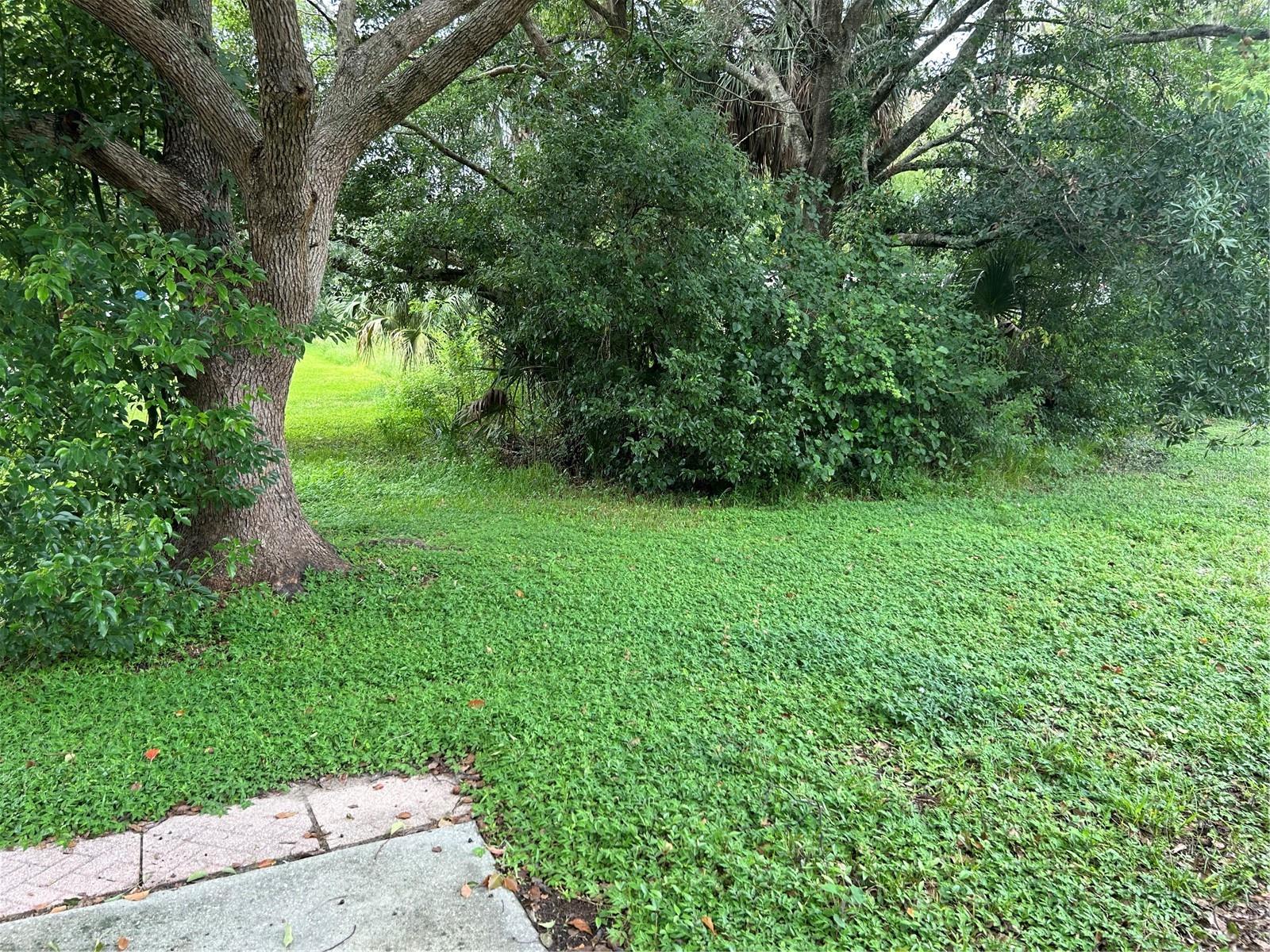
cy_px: 476
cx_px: 635
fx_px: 954
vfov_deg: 53.1
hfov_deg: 67.3
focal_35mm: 26
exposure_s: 1/154
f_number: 1.5
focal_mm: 5.7
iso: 40
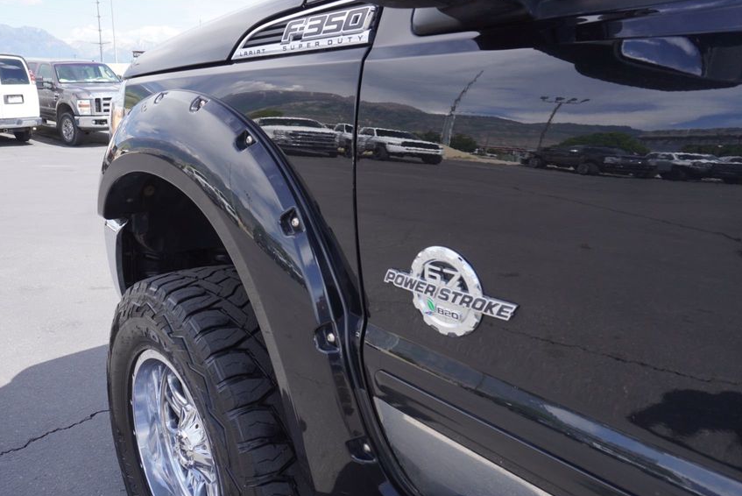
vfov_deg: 45.0
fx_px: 598
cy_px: 237
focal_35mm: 29
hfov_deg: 63.0
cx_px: 294
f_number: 6.3
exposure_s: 1/160
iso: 100
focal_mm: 16
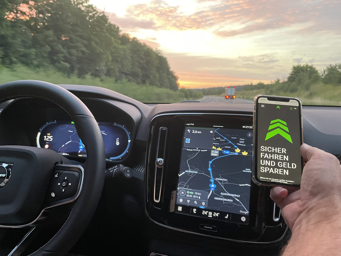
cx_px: 170
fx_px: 256
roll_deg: -1.1
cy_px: 128
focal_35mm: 26
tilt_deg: -8.5
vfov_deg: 53.1
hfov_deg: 67.3
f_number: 1.6
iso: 500
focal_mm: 4.2
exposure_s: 1/50
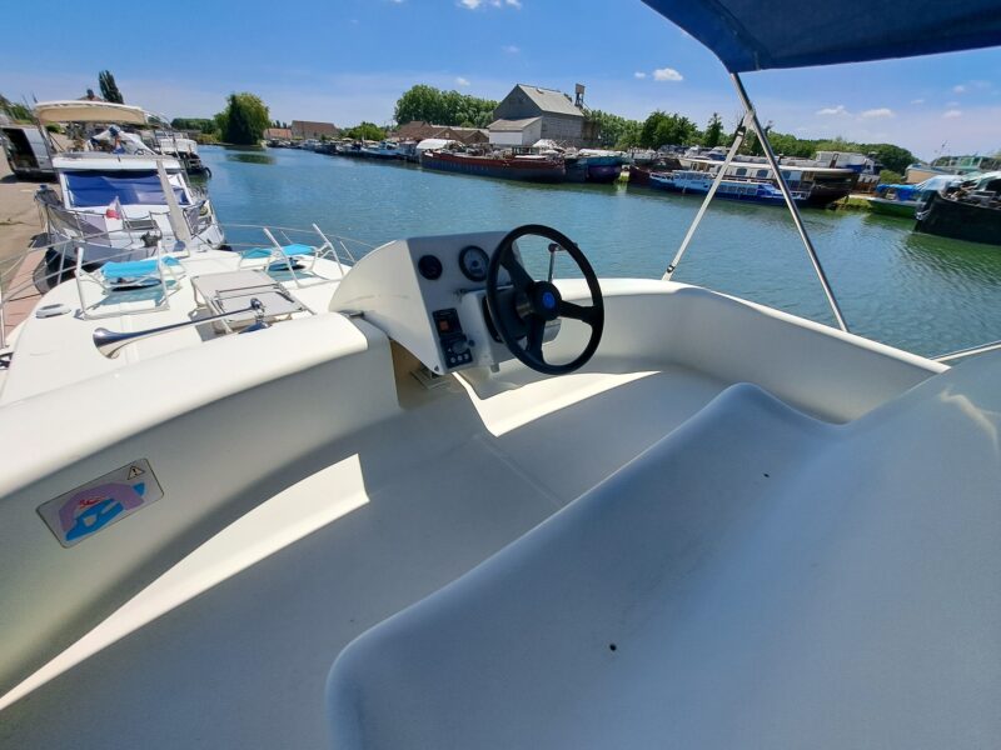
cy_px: 375
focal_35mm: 13
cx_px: 500
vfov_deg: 89.9
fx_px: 376
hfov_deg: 106.2
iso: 50
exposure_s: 1/2710
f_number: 2.2
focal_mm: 1.74
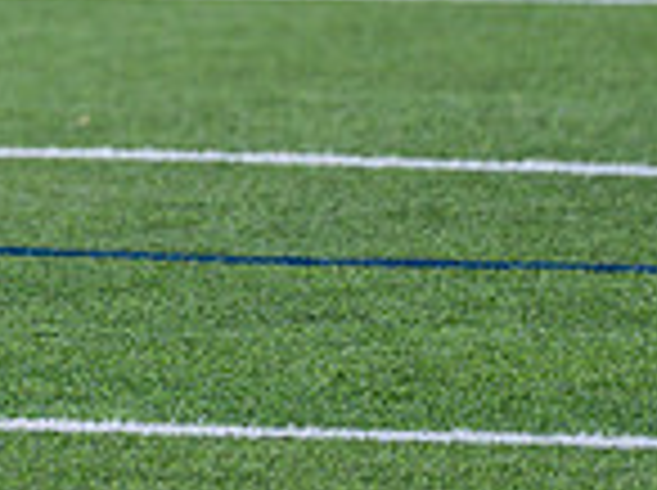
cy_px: -386
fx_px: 14571
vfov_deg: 1.9
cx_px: -491
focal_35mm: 769
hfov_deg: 2.6
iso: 500
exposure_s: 1/1250
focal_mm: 163
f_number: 2.8
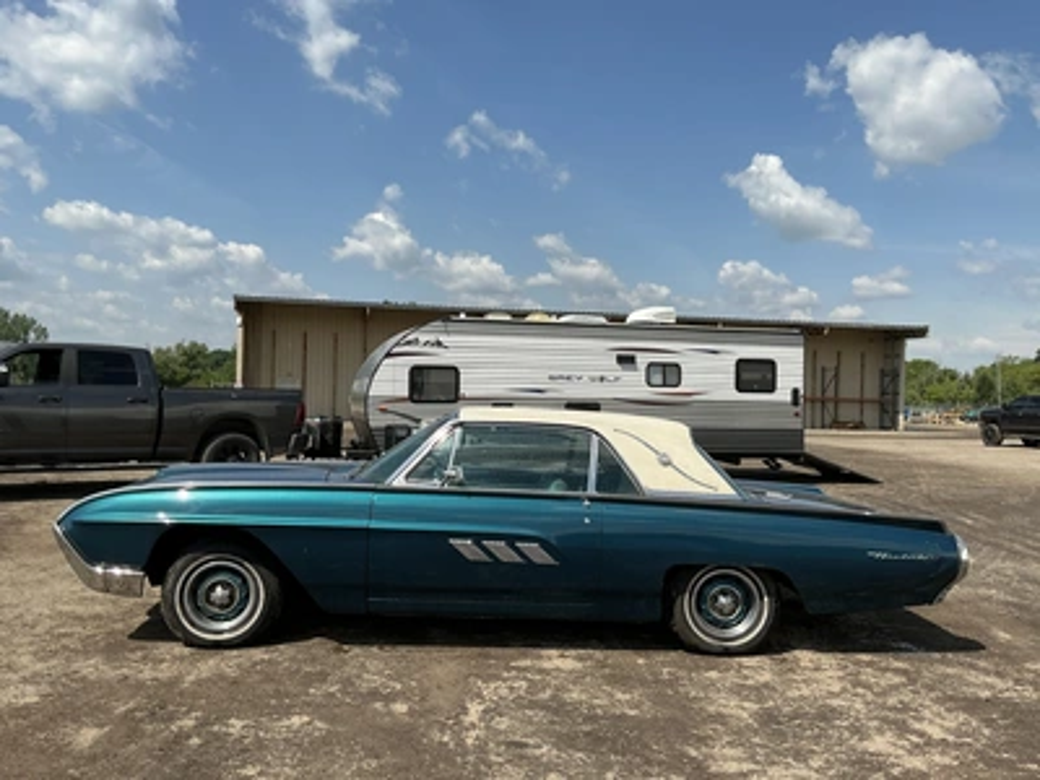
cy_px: 390
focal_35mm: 28
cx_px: 520
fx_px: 841
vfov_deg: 49.7
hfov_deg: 63.4
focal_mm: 3
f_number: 1.8
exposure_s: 1/2320
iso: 25
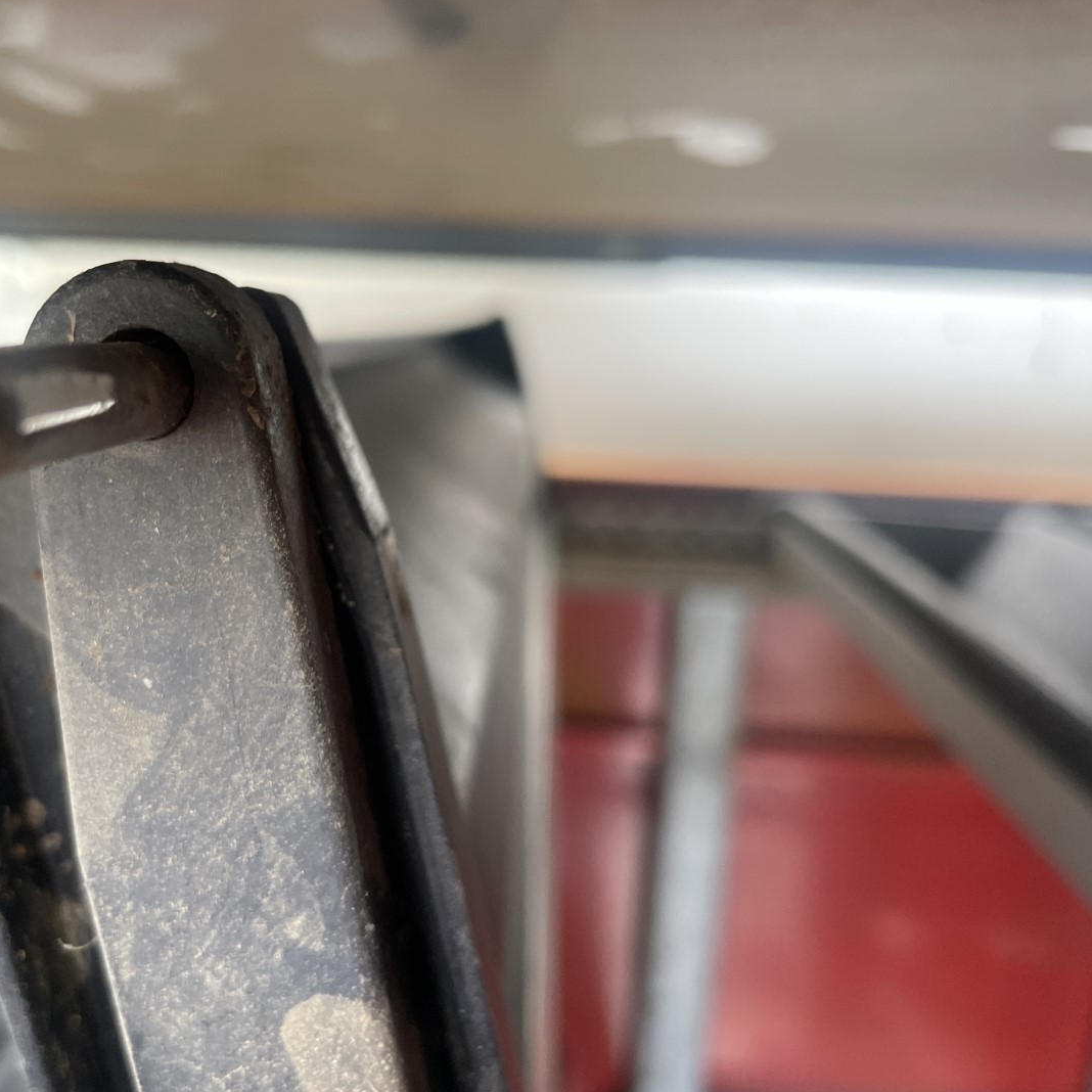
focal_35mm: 31
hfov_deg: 52.2
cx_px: 439
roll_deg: -2.5
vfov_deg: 52.5
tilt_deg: -12.0
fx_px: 1106
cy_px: 549
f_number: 1.6
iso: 125
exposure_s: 1/121
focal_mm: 4.2
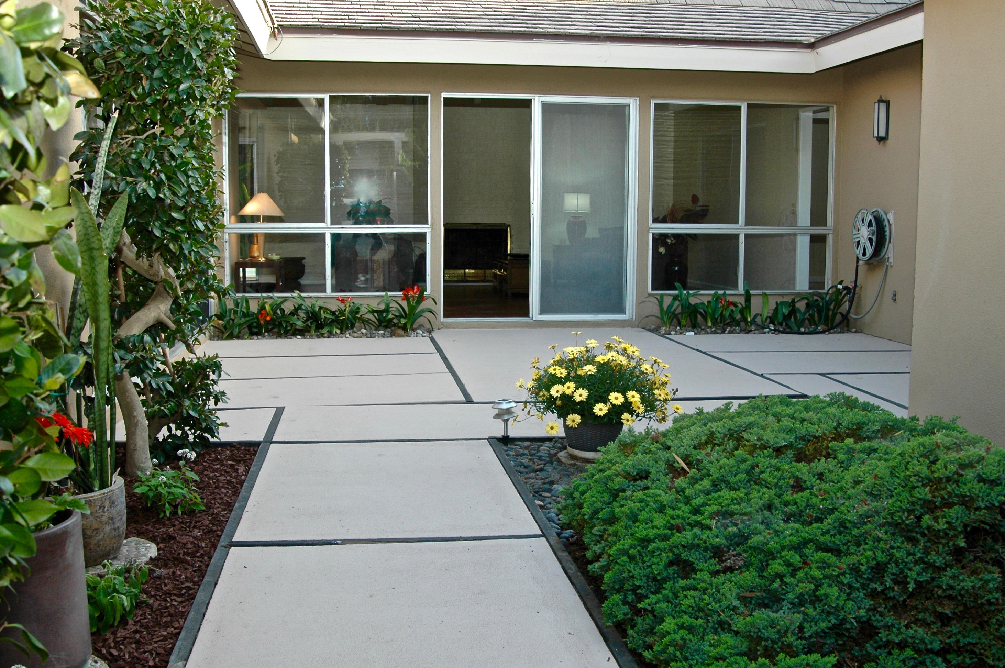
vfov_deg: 36.8
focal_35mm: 36
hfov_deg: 53.2
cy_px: 334
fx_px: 1004
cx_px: 502
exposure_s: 1/125
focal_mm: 24
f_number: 5.6
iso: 400
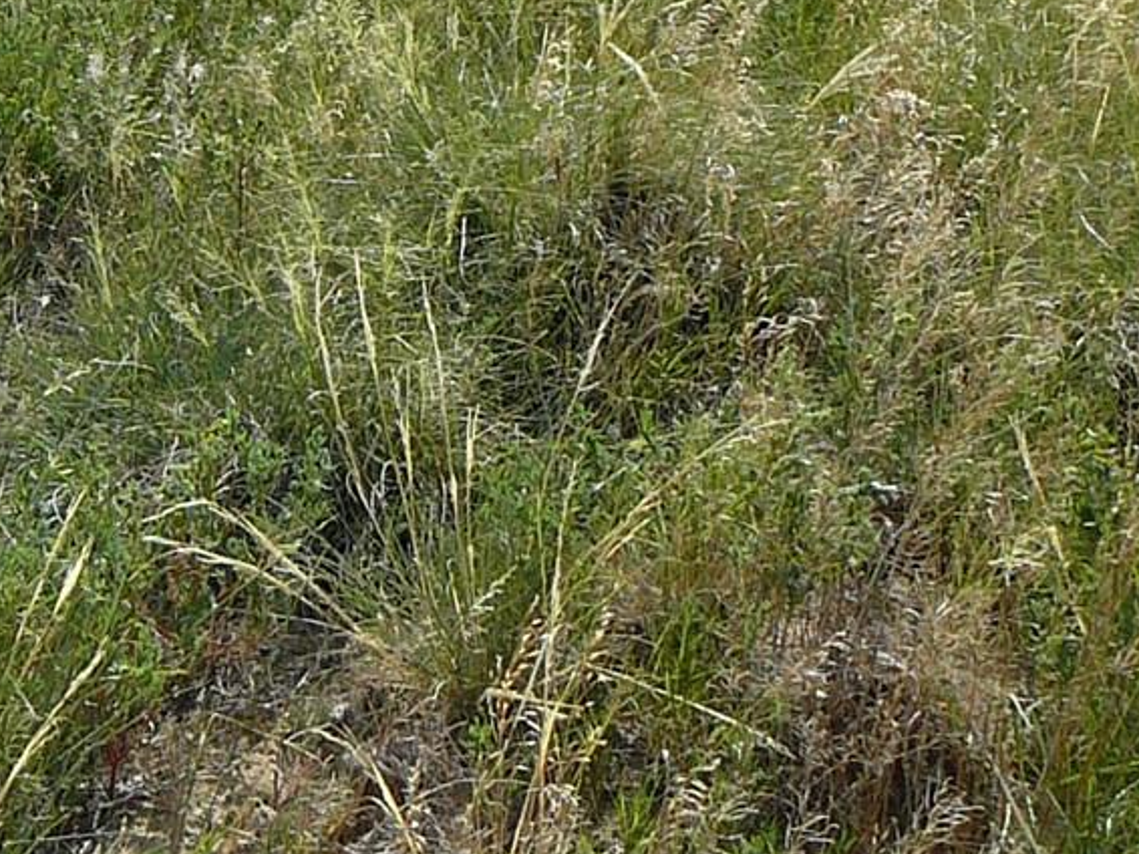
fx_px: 3256
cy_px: -58
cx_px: -129
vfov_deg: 14.6
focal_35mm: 99
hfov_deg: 19.0
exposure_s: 1/400
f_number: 5
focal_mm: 5.2
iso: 80
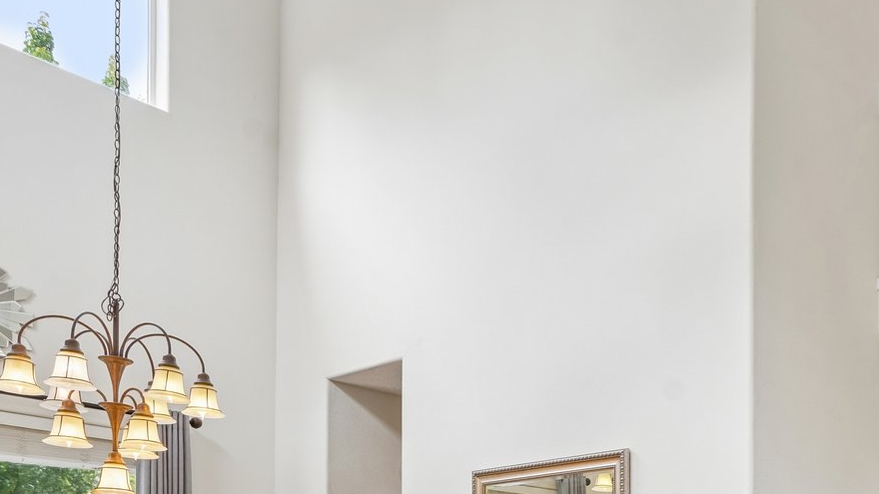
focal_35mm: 39
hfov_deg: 44.5
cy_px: 656
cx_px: 865
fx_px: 909
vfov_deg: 25.7
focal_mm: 16
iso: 400
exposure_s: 1/50
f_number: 8
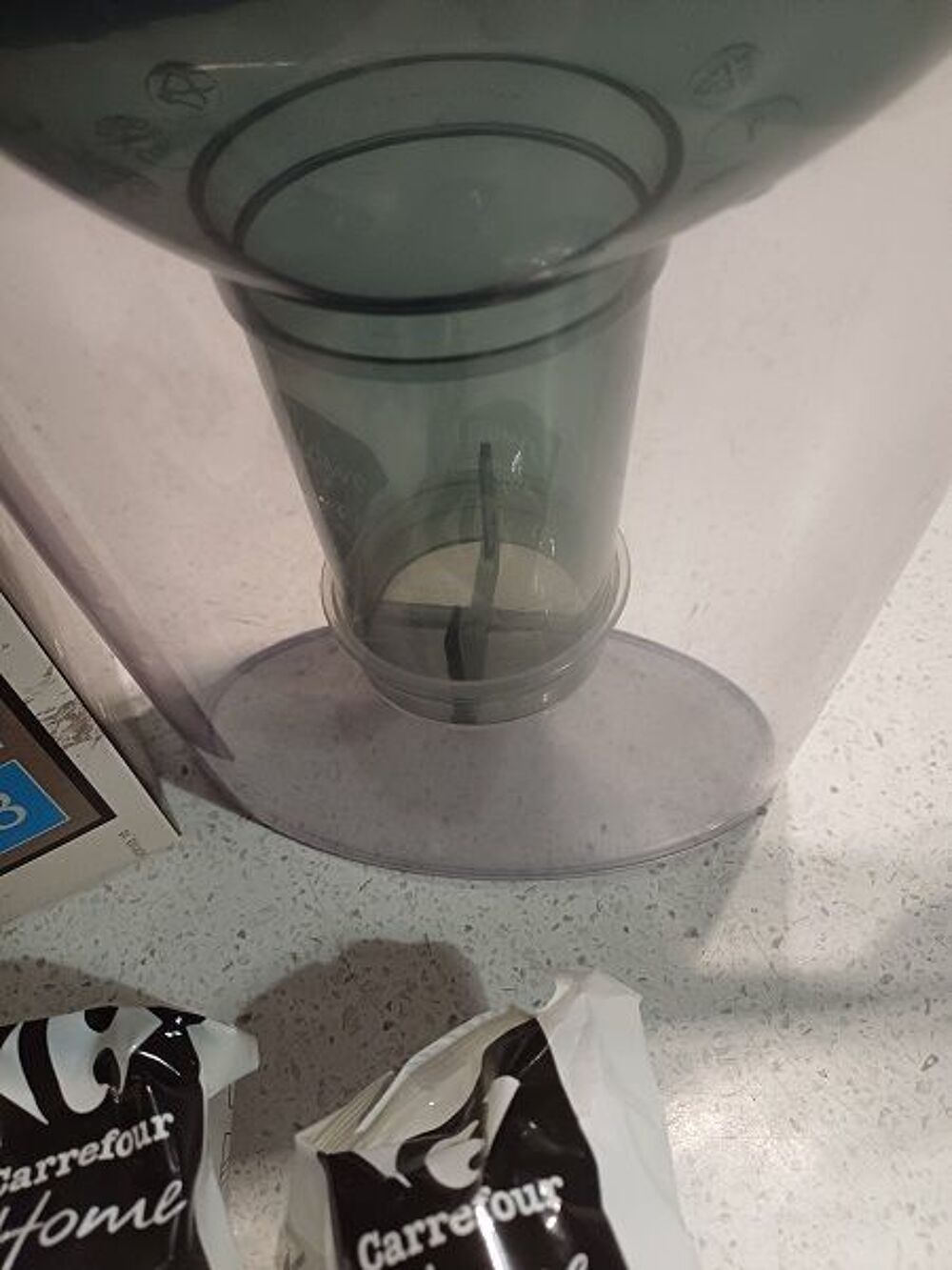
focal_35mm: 25
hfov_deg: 54.9
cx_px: 476
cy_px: 635
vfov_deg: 69.4
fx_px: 917
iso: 500
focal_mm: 4.65
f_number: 1.8
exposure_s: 1/33.3
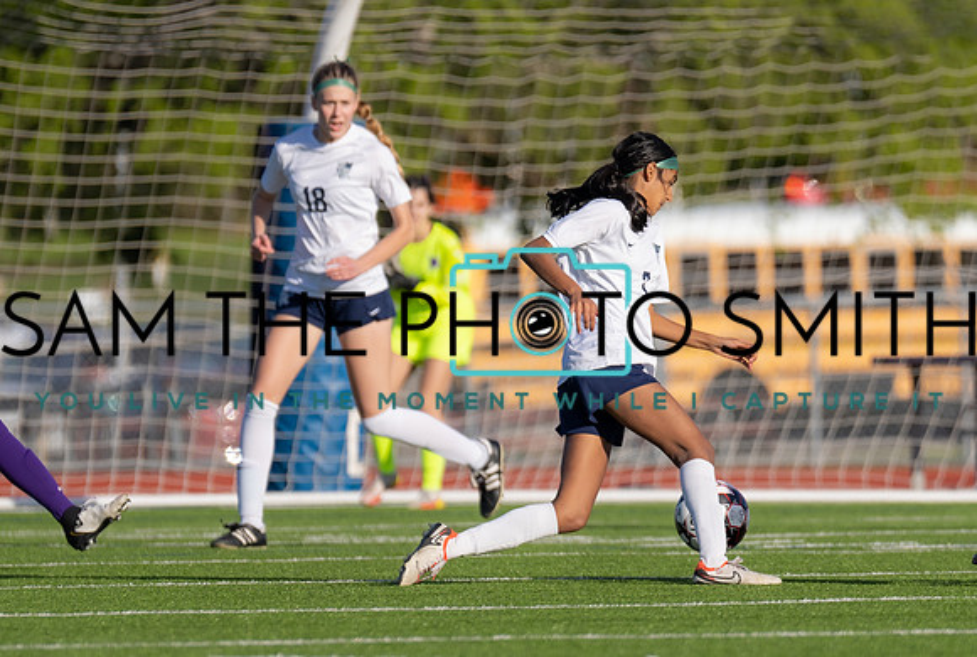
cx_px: 581
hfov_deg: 3.6
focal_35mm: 571
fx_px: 15546
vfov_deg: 2.4
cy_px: 361
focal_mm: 200
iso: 100
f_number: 2.8
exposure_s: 1/2000
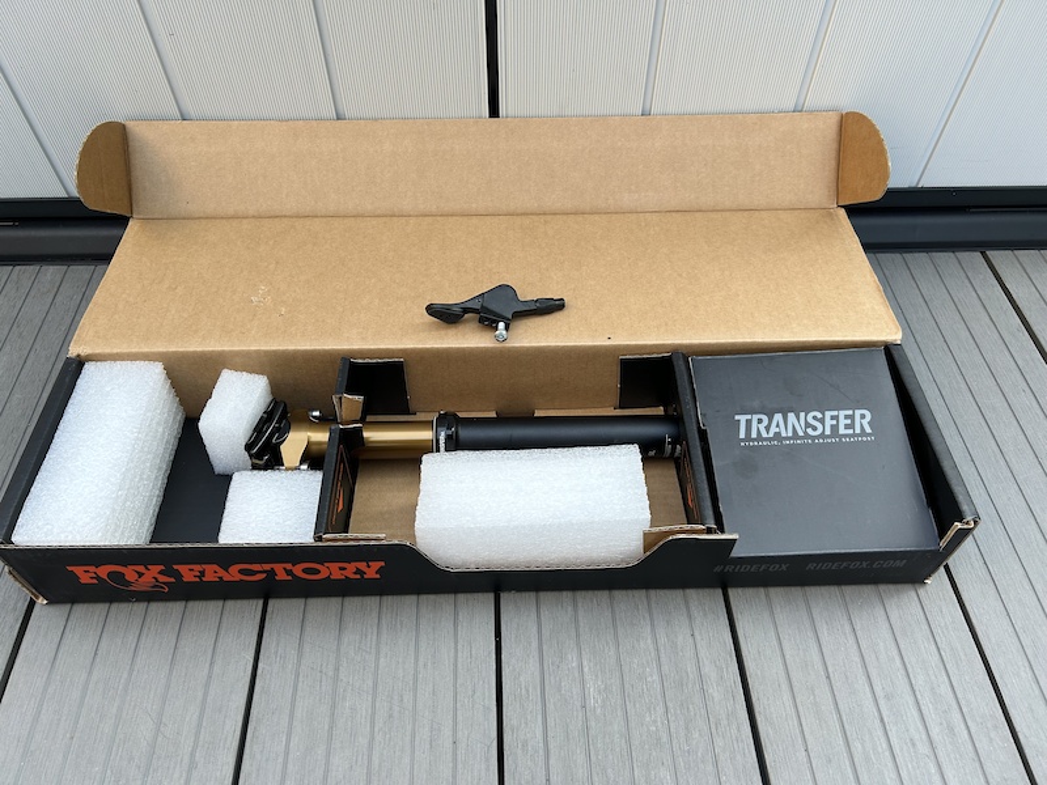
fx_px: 786
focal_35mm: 26
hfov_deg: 67.3
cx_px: 524
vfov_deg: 53.1
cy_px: 392
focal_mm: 5.7
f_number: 1.5
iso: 40
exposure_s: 1/121
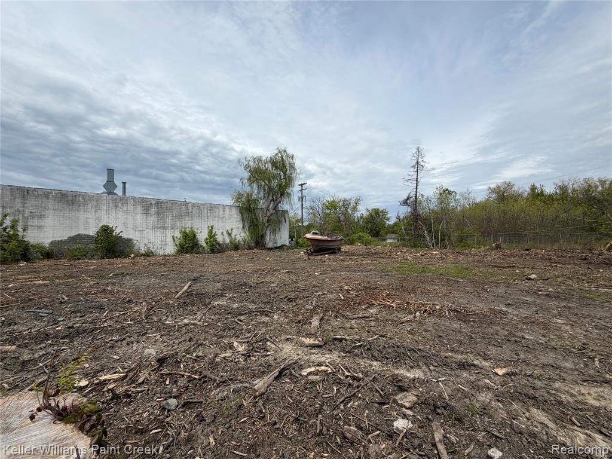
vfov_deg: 85.7
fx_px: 248
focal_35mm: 14
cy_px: 230
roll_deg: +1.5
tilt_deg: +3.1
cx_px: 306
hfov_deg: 102.1
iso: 20
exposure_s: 1/1464
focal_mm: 2.22
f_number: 2.2
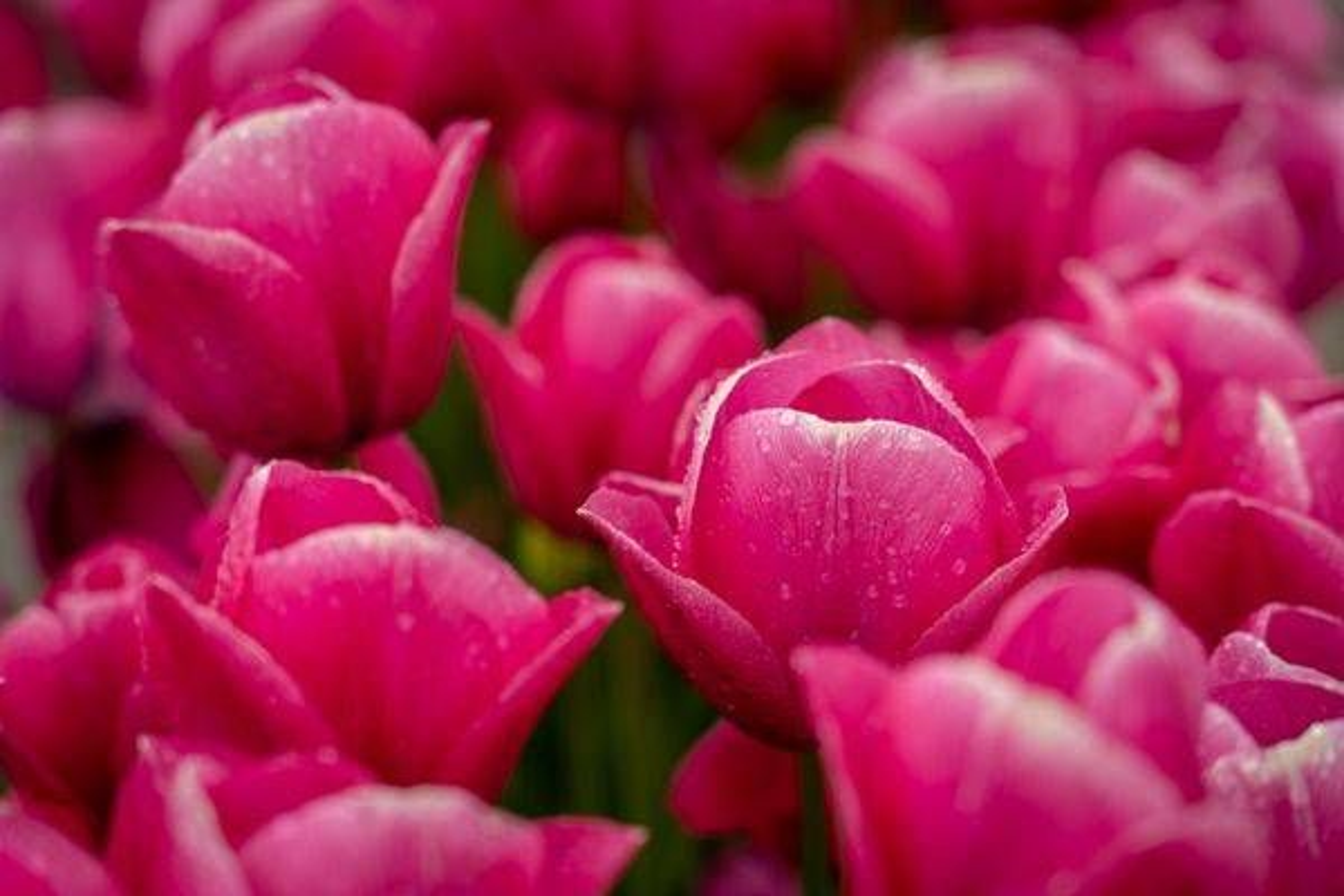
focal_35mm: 105
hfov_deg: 19.5
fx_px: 3920
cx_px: 672
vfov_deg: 13.0
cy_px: 448
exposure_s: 1/160
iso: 320
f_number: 4
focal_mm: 105
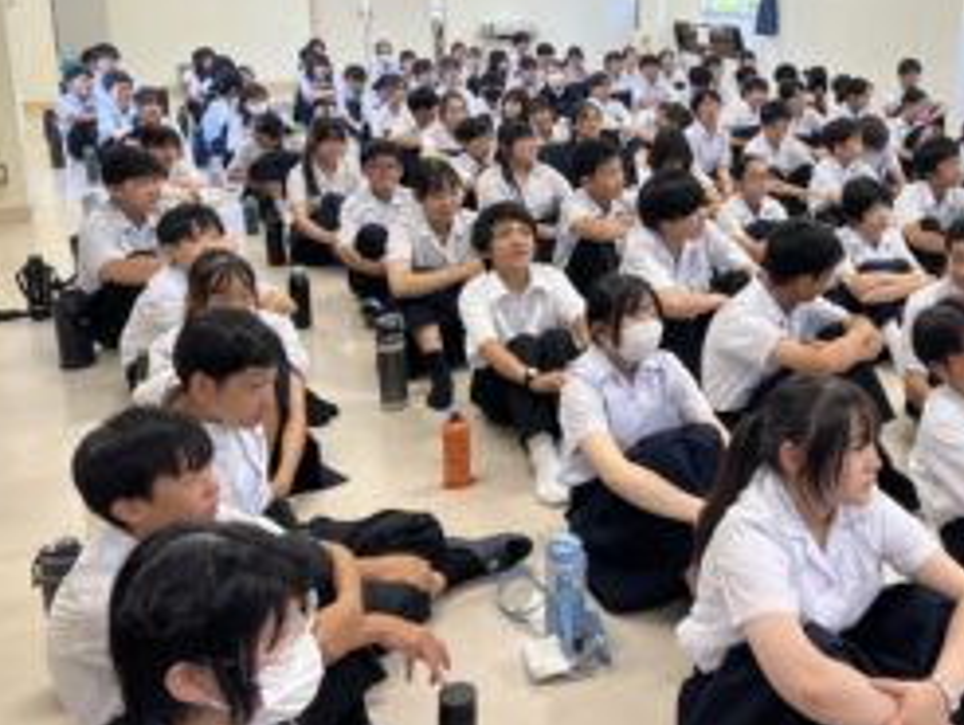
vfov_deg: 37.3
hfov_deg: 47.8
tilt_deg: -14.2
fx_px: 1059
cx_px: 670
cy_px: 227
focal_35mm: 38
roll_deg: -0.5
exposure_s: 1/120
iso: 100
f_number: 1.5
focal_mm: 5.7
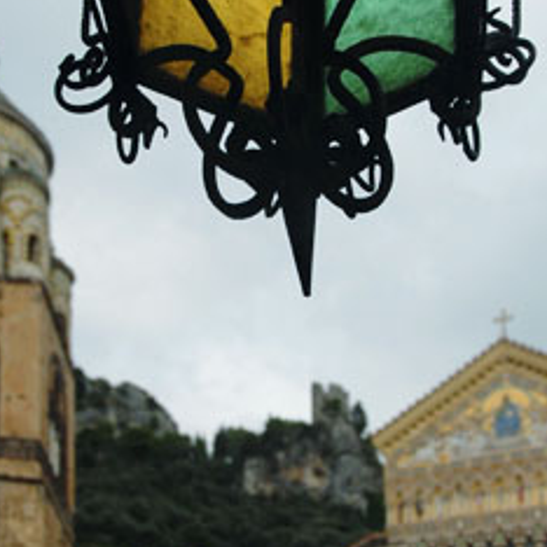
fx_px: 1091
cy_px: 276
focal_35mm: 61
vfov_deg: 28.2
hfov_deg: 28.1
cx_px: 340
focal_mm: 18
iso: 100
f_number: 3.5
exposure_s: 1/750
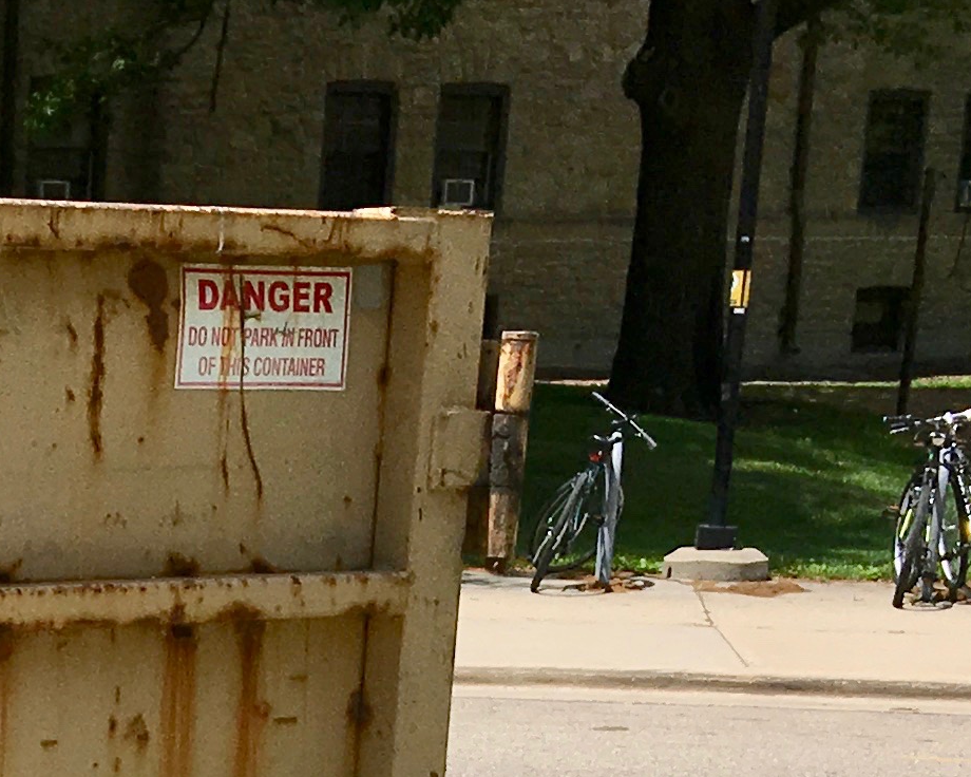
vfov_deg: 11.4
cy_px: 1457
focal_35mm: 124
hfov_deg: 14.9
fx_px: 3563
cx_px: -247
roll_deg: +0.2
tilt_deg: -19.6
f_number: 2.2
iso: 25
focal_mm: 4.15
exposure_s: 1/3205
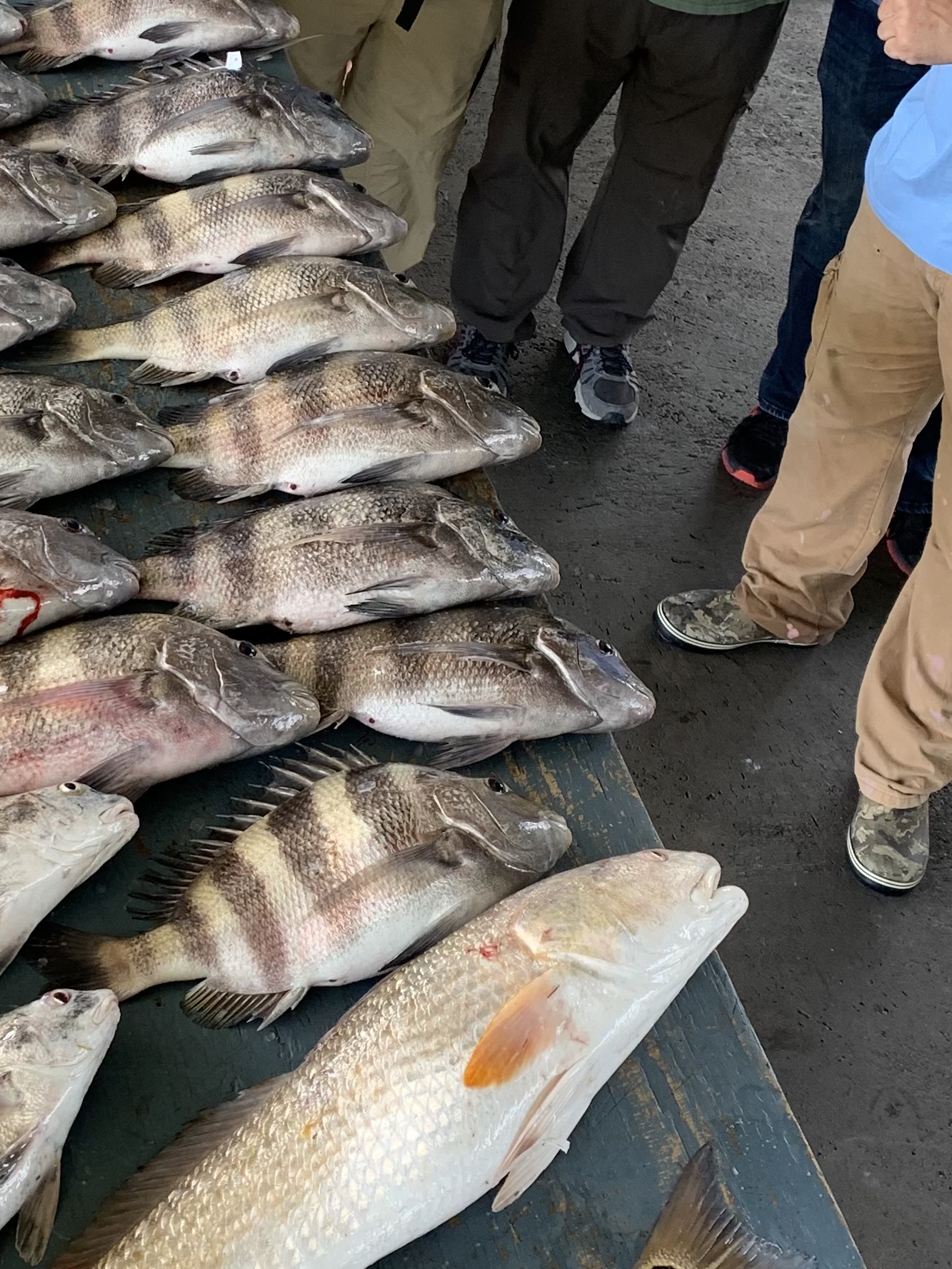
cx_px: 346
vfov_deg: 32.7
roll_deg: -13.7
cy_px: 572
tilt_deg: -42.3
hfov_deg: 24.7
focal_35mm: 59
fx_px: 2163
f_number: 1.8
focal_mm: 4.25
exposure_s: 1/121
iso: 64
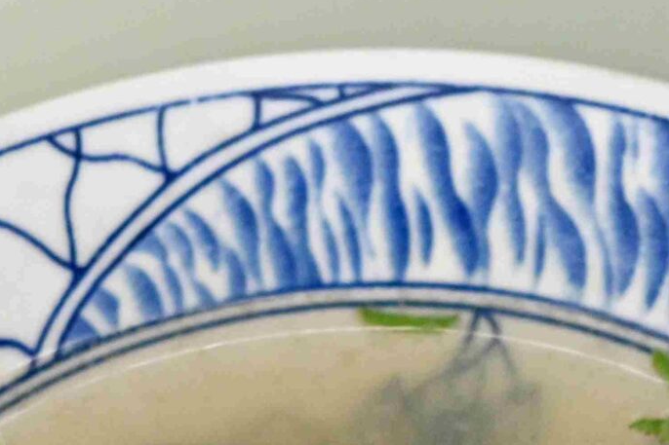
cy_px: 701
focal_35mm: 280
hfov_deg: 7.3
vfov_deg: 4.9
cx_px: 576
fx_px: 5202
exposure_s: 1/250
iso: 2000
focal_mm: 50
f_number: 3.2
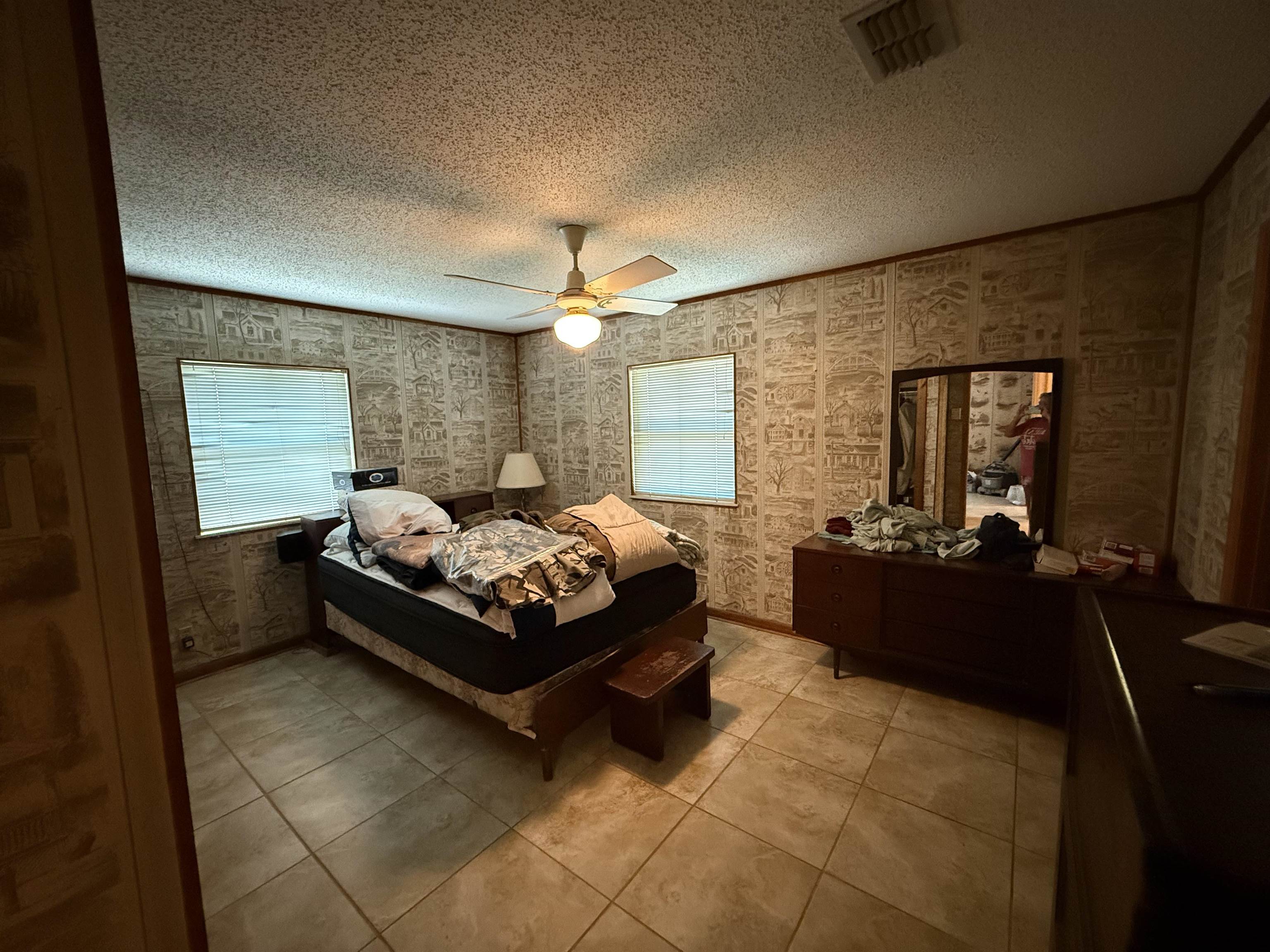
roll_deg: +1.6
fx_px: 514
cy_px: 476
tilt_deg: -6.1
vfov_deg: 85.7
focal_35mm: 14
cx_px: 635
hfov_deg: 102.1
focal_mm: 2.22
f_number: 2.2
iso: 1000
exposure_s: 1/60
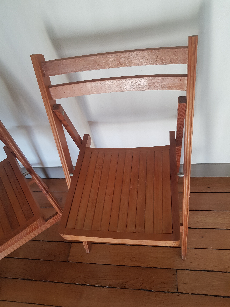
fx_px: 230
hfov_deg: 53.1
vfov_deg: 67.3
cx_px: 115
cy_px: 154
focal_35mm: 26
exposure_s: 1/60
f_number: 1.7
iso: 100
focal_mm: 4.2
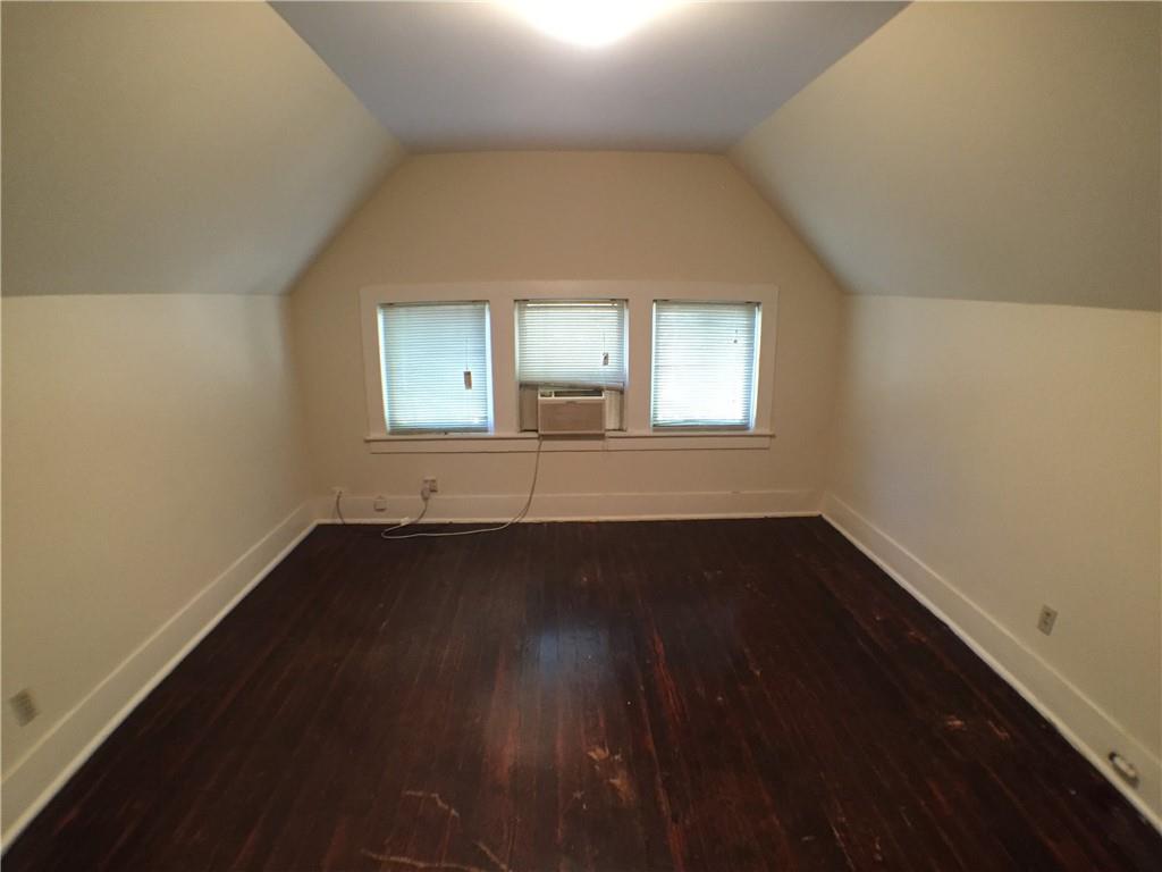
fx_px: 973
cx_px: 581
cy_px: 436
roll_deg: -2.1
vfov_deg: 48.2
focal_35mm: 29
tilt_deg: -14.1
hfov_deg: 61.7
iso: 250
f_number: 2.2
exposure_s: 1/25
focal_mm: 4.15
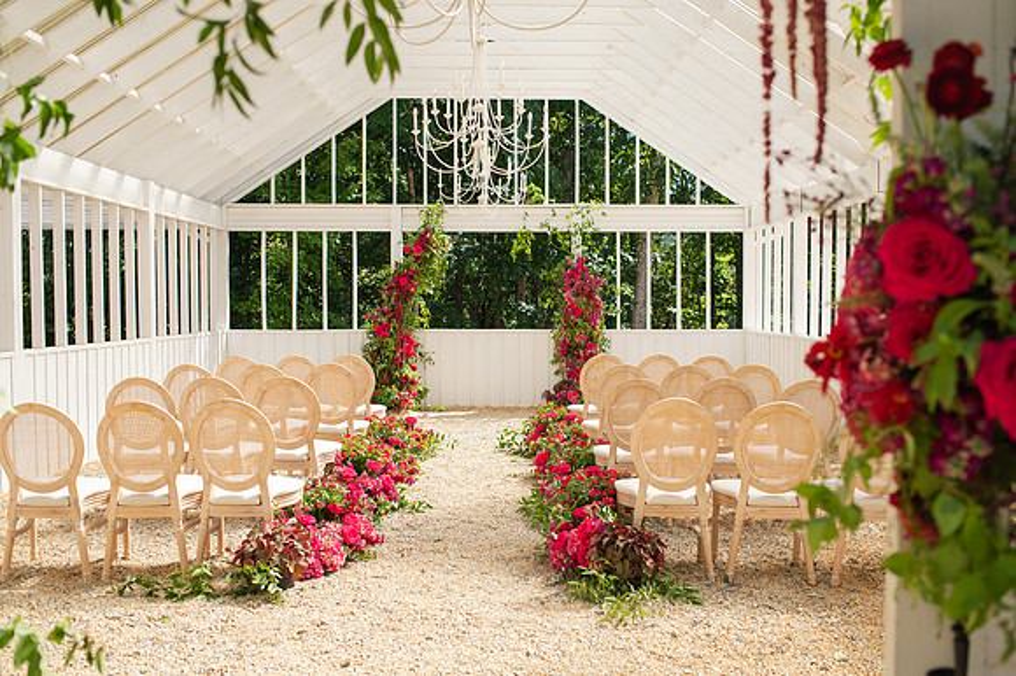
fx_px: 1010
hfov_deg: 53.4
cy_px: 338
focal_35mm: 36
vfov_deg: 37.0
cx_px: 508
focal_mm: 35
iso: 100
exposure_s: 1/640
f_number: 3.5
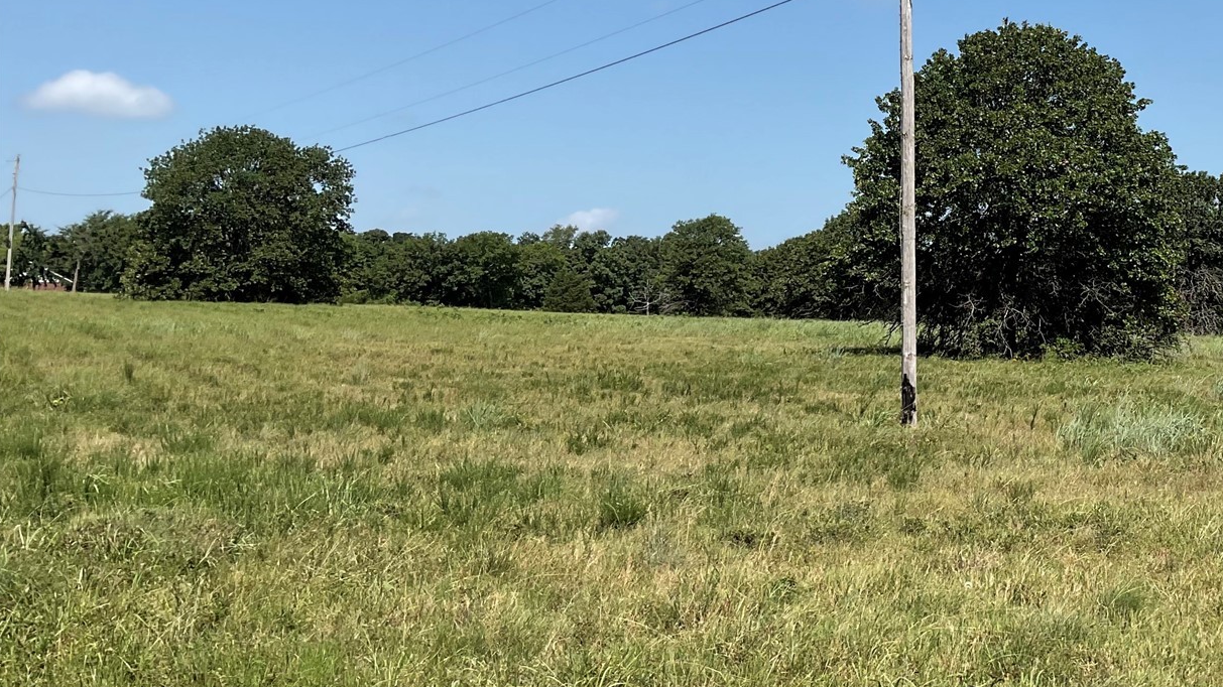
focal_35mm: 50
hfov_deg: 39.8
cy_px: 170
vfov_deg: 23.7
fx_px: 1621
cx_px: 964
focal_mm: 3
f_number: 1.8
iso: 16
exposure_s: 1/1848
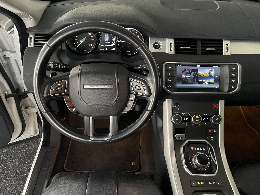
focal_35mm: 26
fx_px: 195
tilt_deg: -43.9
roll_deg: -4.3
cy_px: 98
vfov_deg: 53.1
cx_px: 130
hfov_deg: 67.3
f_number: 1.6
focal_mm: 4.2
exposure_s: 1/30
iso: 640
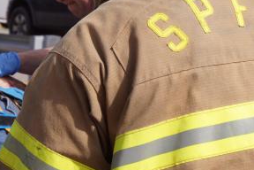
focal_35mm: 208
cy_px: 115
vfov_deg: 6.6
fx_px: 1467
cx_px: 32
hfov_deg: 9.9
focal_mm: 50
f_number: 9
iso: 100
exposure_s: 1/250
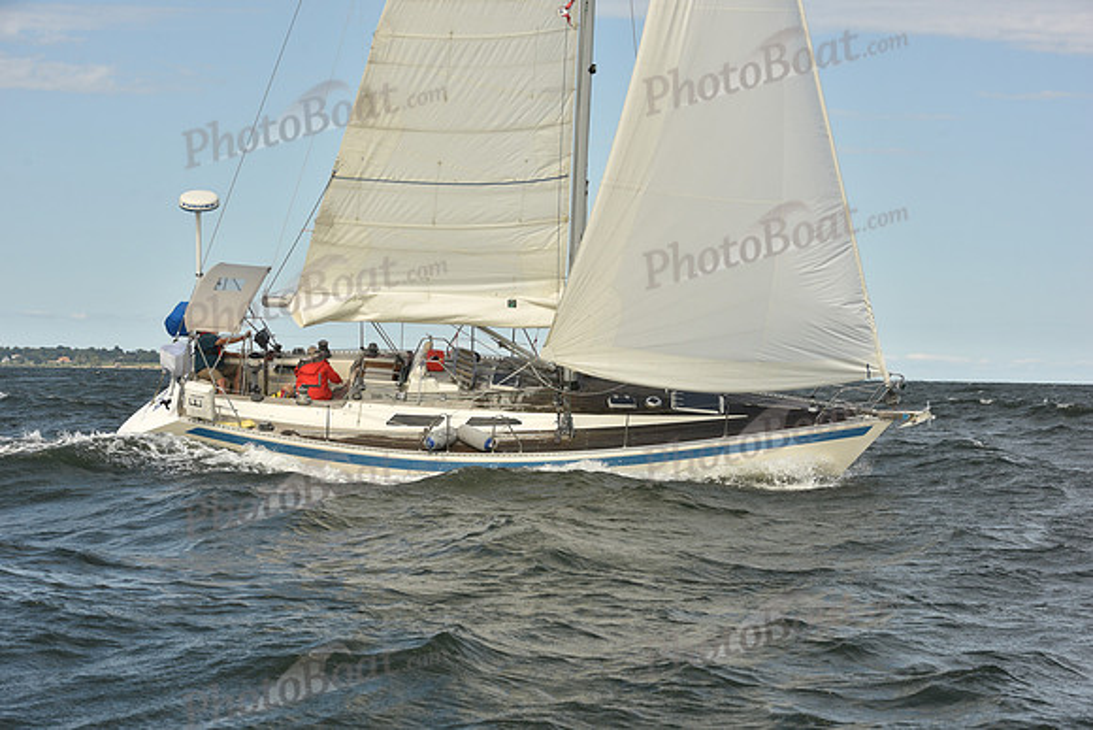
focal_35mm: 70
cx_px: 546
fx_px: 2126
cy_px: 365
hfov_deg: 28.8
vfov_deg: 19.5
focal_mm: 70
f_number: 9
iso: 250
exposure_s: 1/800
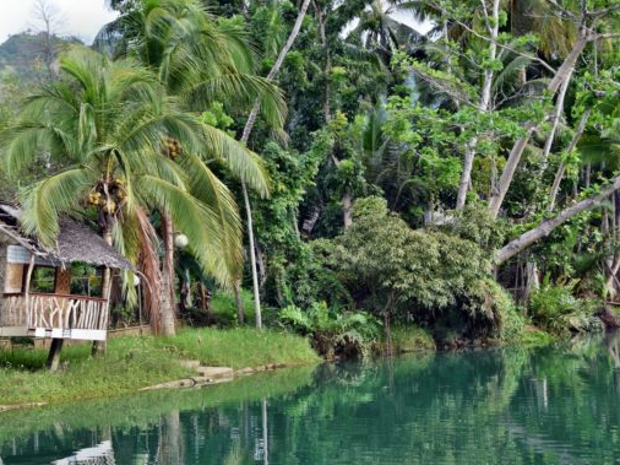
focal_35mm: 84
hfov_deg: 23.2
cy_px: 217
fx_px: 1504
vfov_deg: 17.6
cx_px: 239
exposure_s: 1/250
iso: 400
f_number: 8
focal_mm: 46
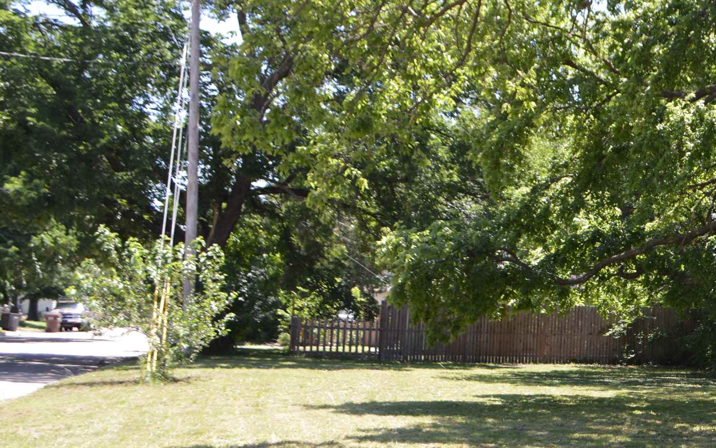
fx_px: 1210
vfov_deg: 20.9
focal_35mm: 62
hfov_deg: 30.9
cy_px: 198
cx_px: 689
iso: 100
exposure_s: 1/125
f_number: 5.6
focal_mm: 20
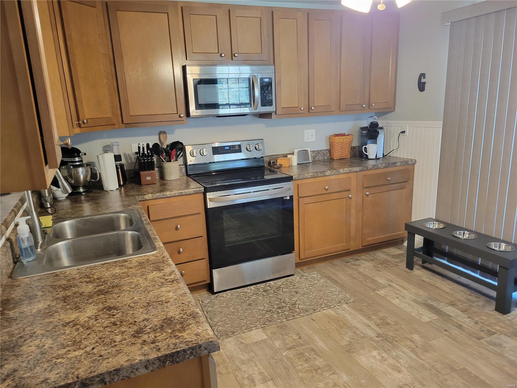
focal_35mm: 26
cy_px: 194
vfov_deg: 53.1
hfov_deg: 67.3
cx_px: 258
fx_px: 388
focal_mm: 5.4
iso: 400
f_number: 1.8
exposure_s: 1/40
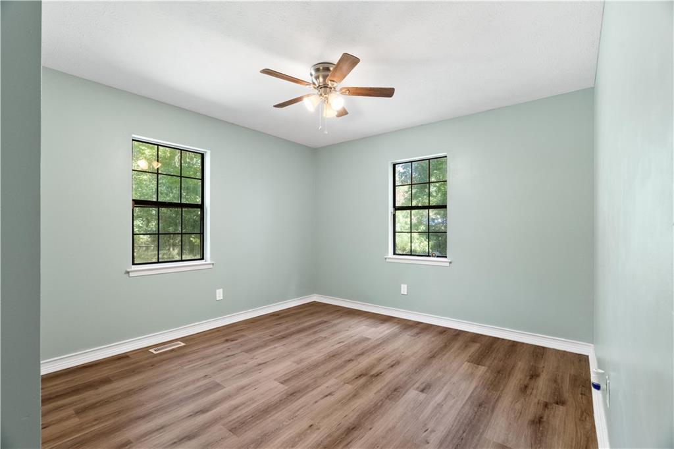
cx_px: 337
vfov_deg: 73.7
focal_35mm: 16
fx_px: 299
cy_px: 224
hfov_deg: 96.8
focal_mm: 16
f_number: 8
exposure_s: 1/3
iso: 1600
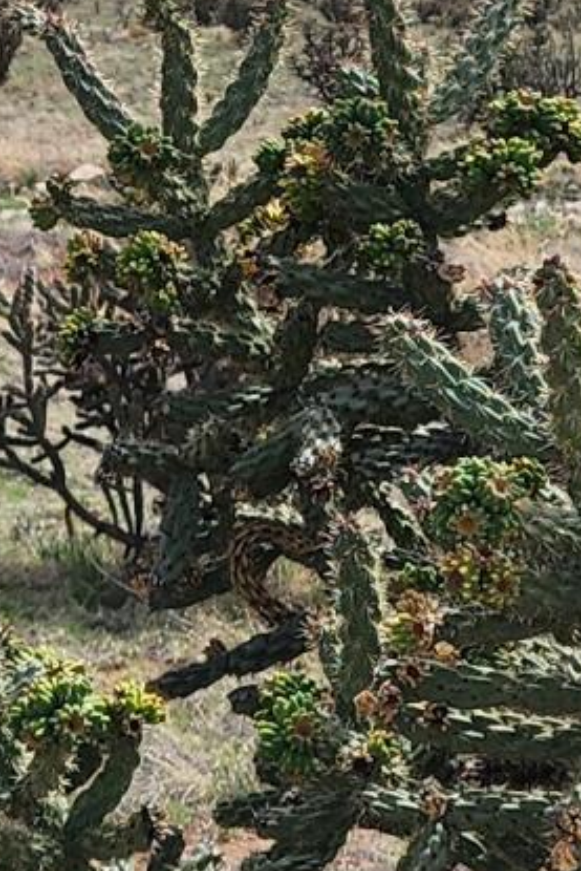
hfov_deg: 7.7
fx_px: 4184
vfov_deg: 11.9
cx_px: -445
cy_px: 533
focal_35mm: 173
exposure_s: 1/832
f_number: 1.8
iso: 12
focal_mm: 6.4
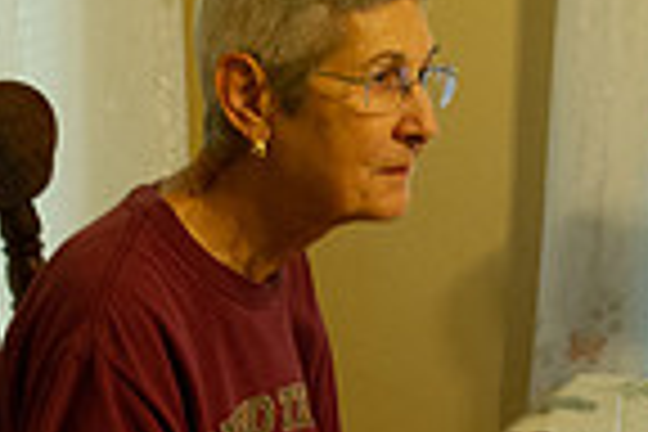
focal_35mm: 129
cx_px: 400
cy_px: 292
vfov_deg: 10.6
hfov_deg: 15.9
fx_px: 2322
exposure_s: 1/50
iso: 2500
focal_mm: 32
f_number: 5.6
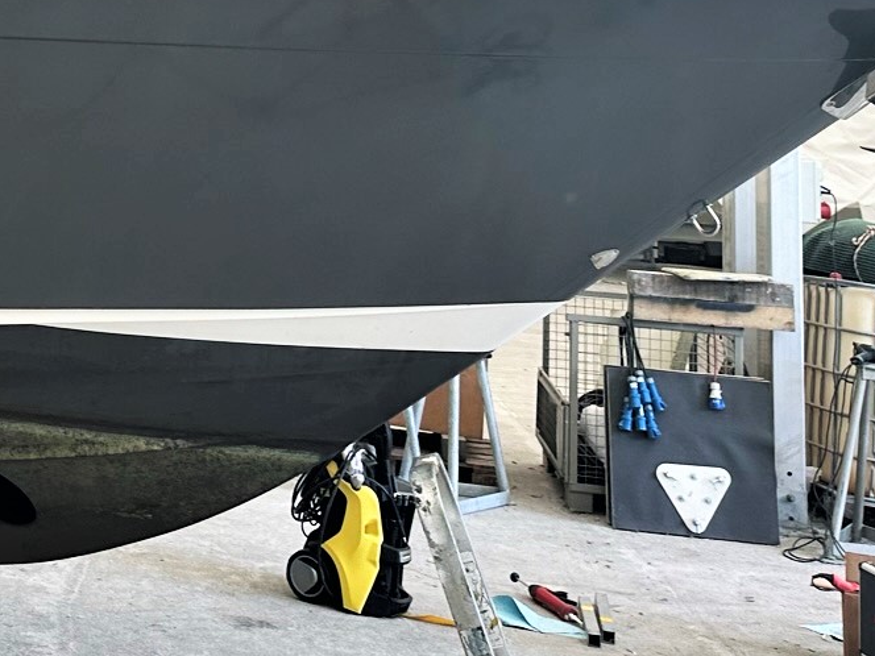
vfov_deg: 18.5
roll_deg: -2.8
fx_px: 1871
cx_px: -129
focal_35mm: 74
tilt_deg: +10.9
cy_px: -208
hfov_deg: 24.3
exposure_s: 1/255
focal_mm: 6.86
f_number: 1.78
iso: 80
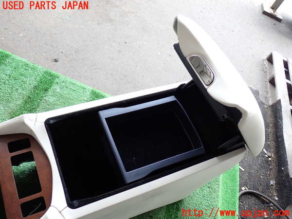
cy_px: 110
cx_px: 146
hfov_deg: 56.8
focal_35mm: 32
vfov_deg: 44.2
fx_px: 270
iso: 125
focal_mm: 5.79
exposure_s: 1/60
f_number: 2.4
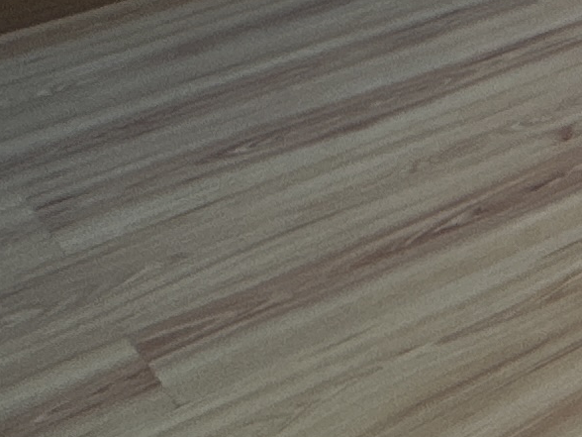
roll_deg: -1.4
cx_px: 1296
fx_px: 1614
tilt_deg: -9.1
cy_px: -480
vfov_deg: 13.0
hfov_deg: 14.9
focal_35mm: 96
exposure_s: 1/189
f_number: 2.2
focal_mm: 2.22
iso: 40
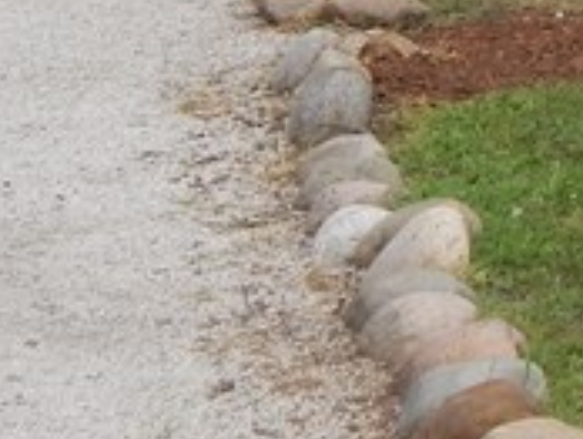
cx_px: 1196
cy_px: -580
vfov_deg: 7.7
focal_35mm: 182
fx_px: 3069
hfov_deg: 10.0
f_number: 3.2
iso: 125
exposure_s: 1/640
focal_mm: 5.6
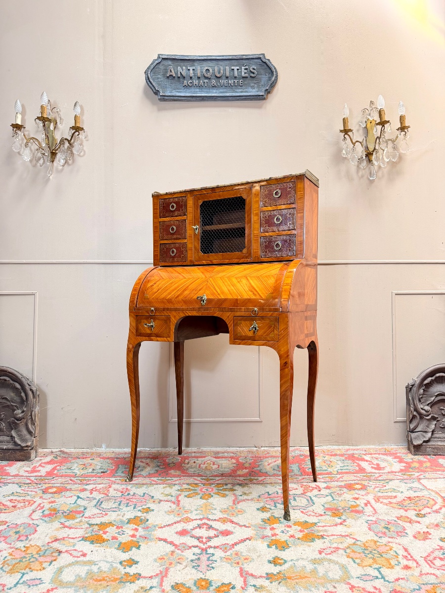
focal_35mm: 24
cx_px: 222
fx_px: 411
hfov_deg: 56.8
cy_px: 296
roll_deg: +0.2
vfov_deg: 71.6
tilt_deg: +2.4
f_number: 1.78
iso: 200
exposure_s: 1/50
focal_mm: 6.76
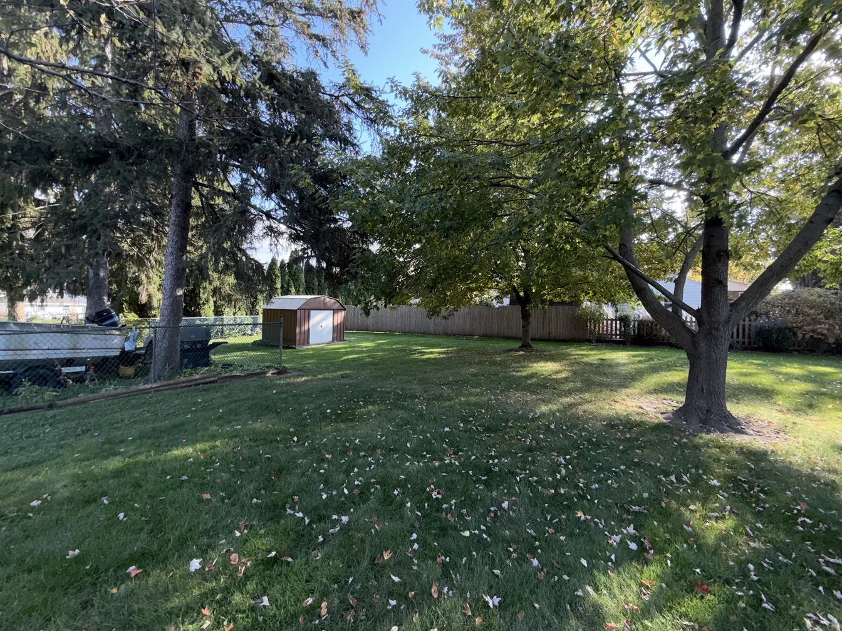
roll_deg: -0.7
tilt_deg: +1.4
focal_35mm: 15
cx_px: 435
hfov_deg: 98.1
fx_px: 365
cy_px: 303
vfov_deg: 81.7
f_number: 2.2
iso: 16
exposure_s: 1/161
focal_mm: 2.22
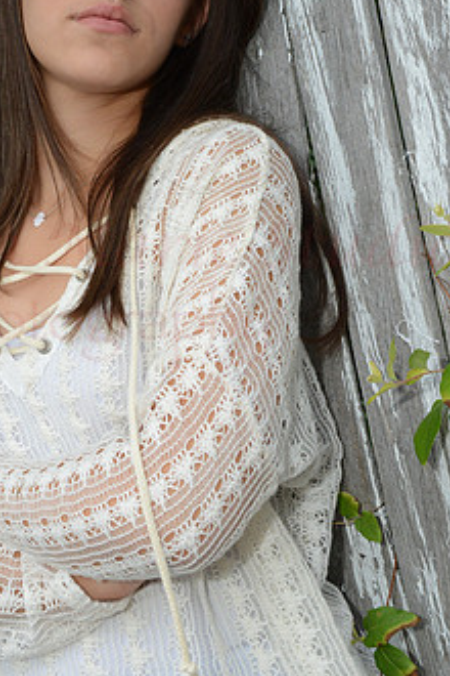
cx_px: 99
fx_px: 1481
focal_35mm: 79
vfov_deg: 25.6
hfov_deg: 17.2
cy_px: 256
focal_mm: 45
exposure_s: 1/125
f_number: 9
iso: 1600
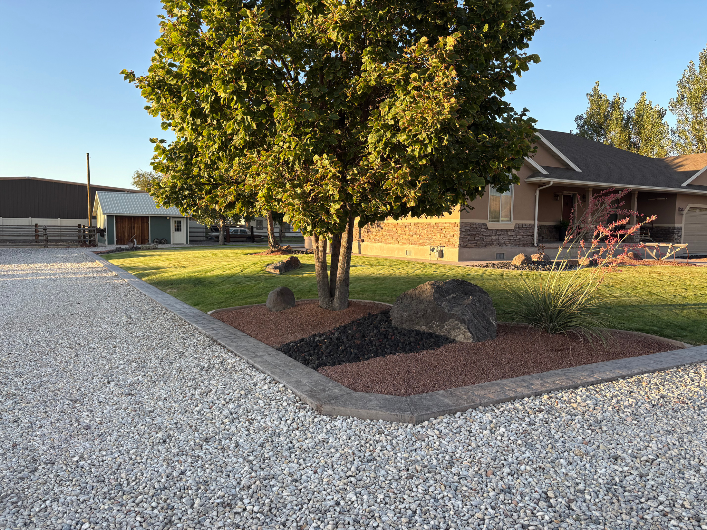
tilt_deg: -4.3
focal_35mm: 26
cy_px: 265
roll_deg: -2.1
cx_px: 354
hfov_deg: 67.3
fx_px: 531
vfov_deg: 53.1
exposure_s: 1/459
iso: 50
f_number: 1.6
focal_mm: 5.96
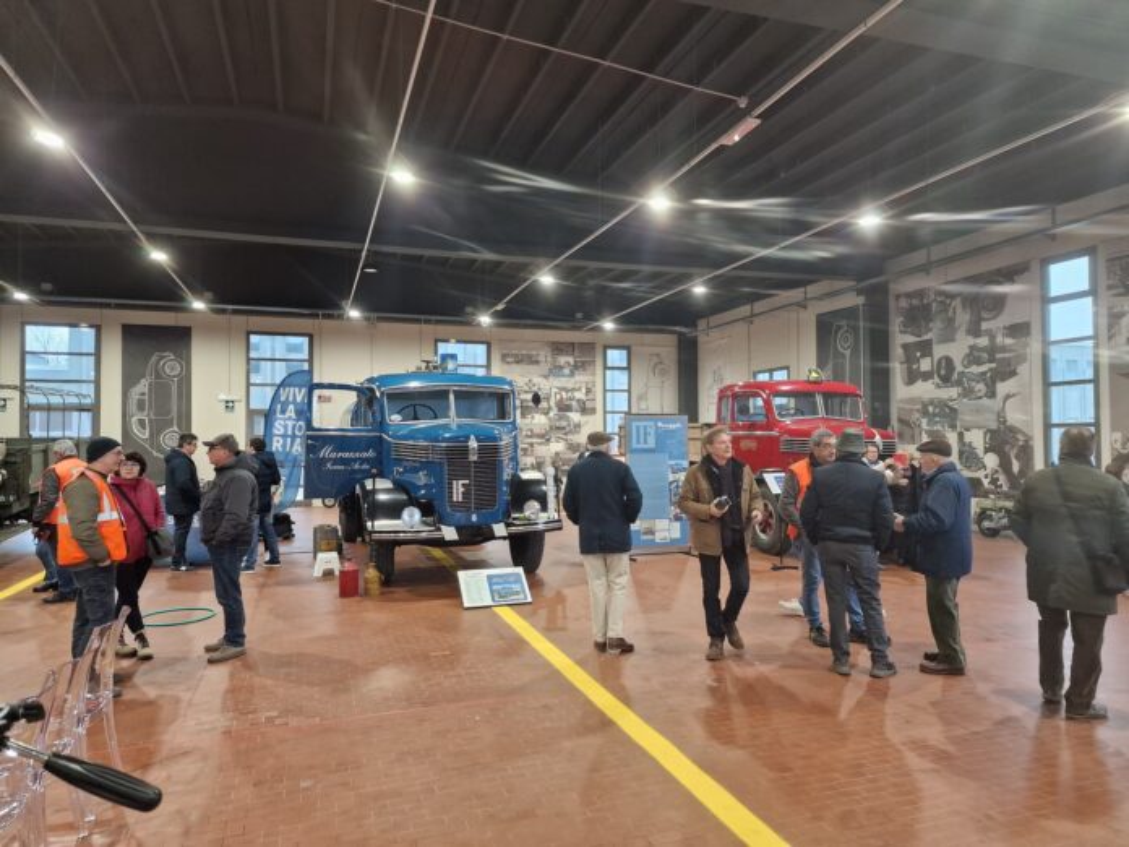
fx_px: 750
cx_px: 564
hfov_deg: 73.9
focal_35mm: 23
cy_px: 424
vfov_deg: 58.9
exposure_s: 1/100
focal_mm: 6.4
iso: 320
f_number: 1.8
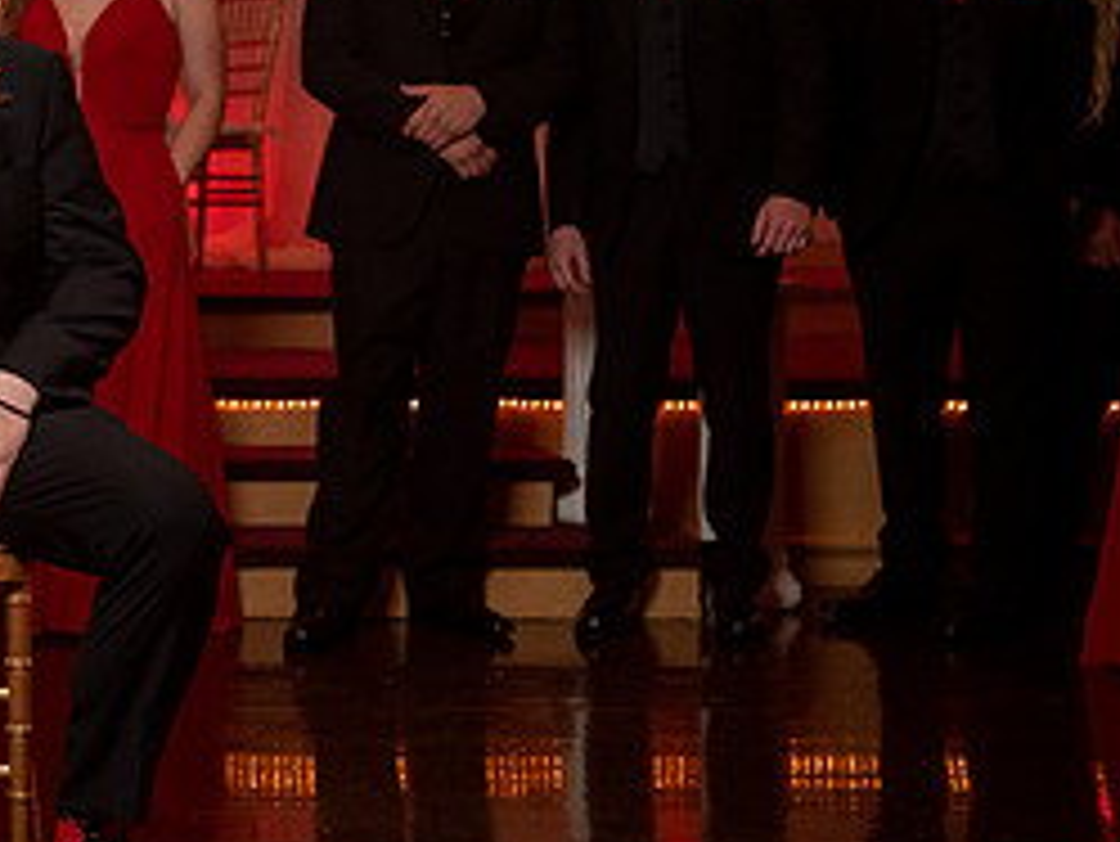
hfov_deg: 20.6
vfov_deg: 16.2
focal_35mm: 91
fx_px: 2946
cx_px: -92
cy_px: 300
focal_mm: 40
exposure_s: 1/200
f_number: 4
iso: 2000
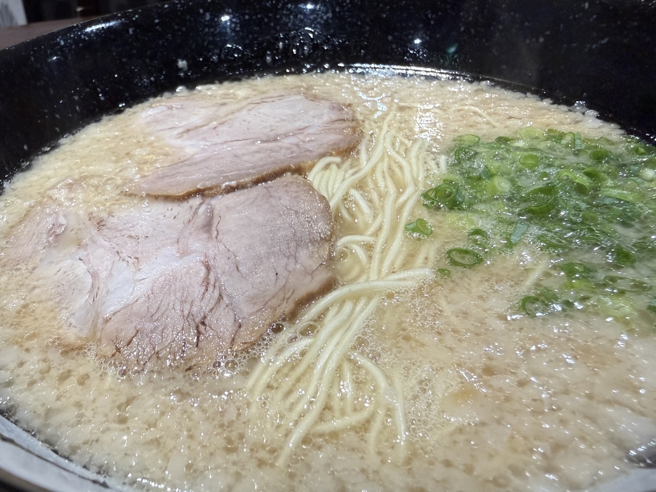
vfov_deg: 56.8
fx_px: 455
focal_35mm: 24
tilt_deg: -36.6
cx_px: 328
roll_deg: -2.4
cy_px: 246
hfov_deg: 71.6
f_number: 2.2
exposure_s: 1/120
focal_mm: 2.22
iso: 160
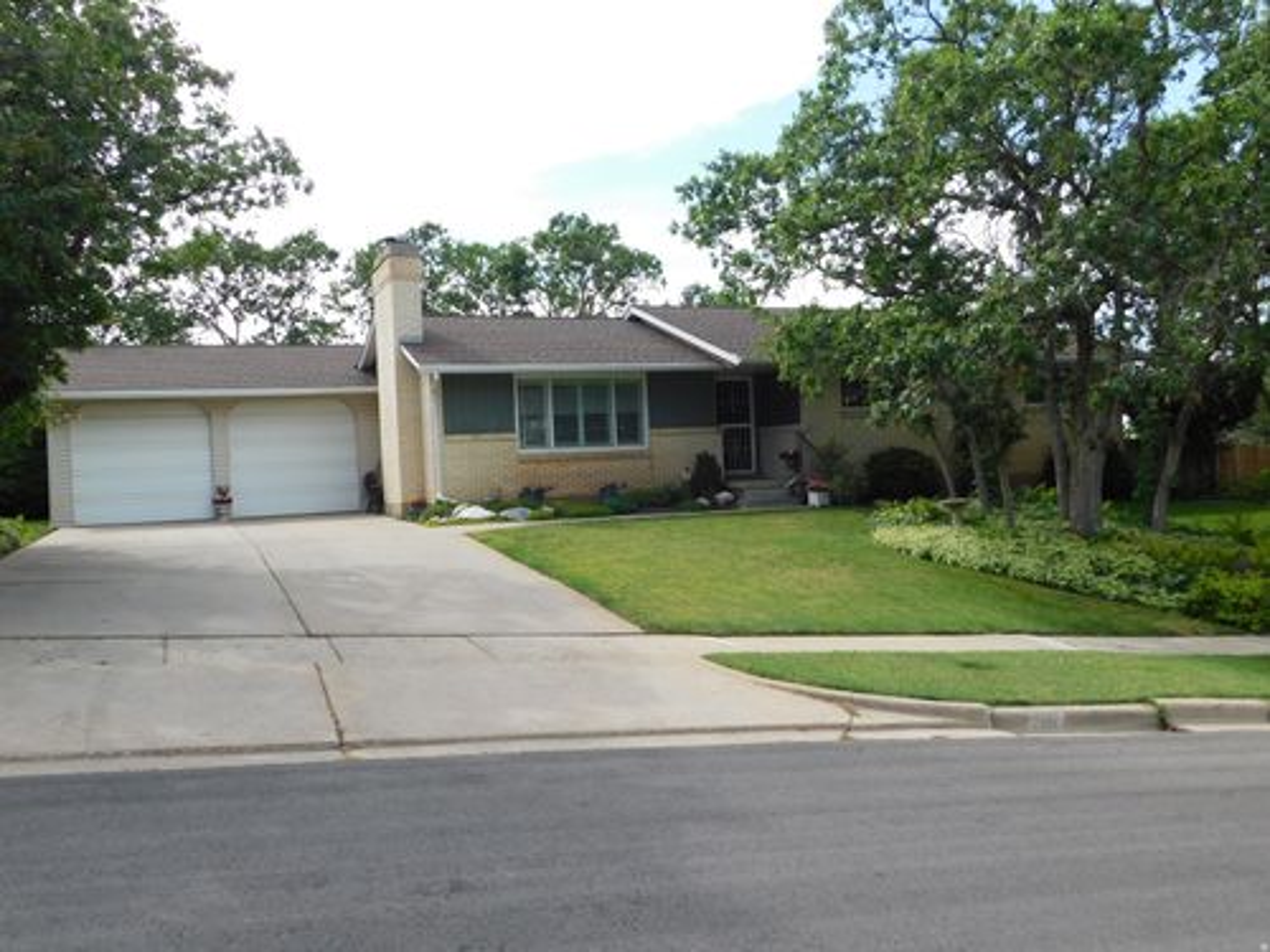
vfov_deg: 46.8
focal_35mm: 30
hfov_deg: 60.0
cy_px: 476
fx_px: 1101
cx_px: 635
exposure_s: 1/640
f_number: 3.2
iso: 125
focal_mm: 5.3
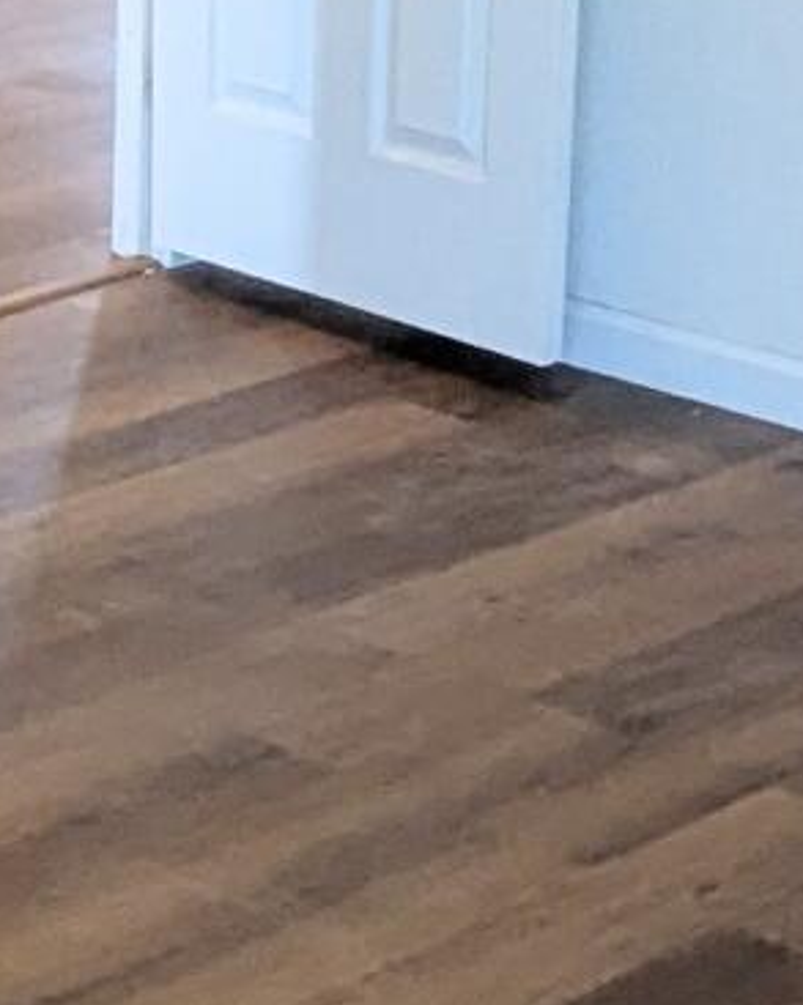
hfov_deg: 11.8
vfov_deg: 15.0
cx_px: -107
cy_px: 602
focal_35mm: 128
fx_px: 3807
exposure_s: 1/120
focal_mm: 2.35
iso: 422
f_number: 2.2
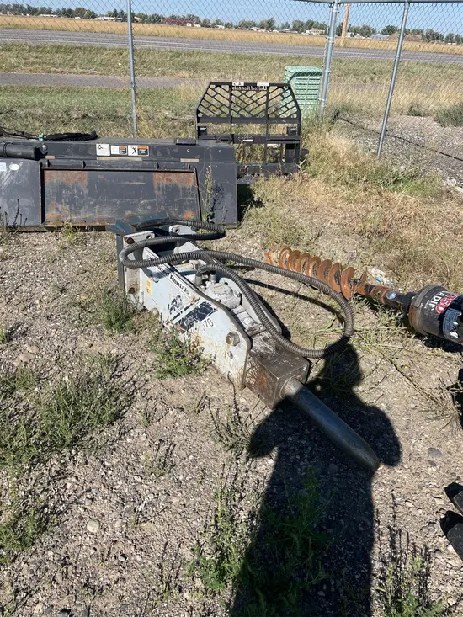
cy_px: 308
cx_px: 232
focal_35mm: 26
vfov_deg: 67.3
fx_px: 464
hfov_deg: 53.1
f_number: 1.6
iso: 50
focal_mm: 4.2
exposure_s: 1/4831
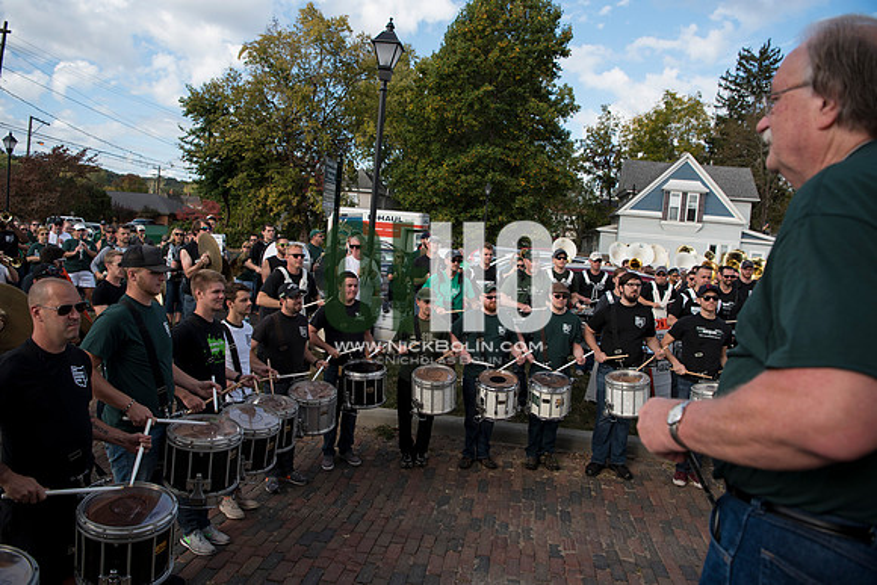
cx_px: 438
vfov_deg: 53.2
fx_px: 585
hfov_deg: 73.7
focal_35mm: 24
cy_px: 292
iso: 250
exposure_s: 1/1000
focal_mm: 24
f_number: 4.5
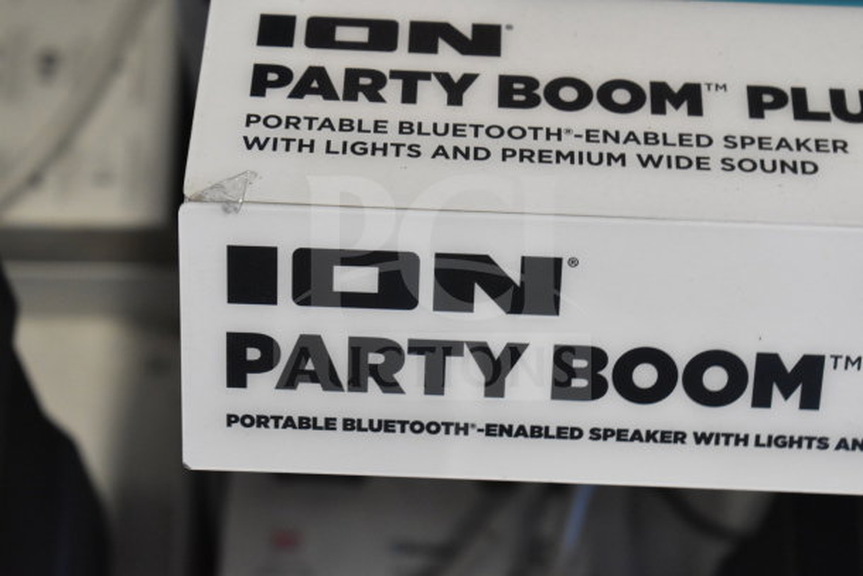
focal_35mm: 82
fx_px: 1978
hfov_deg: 24.6
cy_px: 288
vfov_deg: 16.6
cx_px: 432
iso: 2800
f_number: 5.6
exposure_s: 1/100
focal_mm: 55
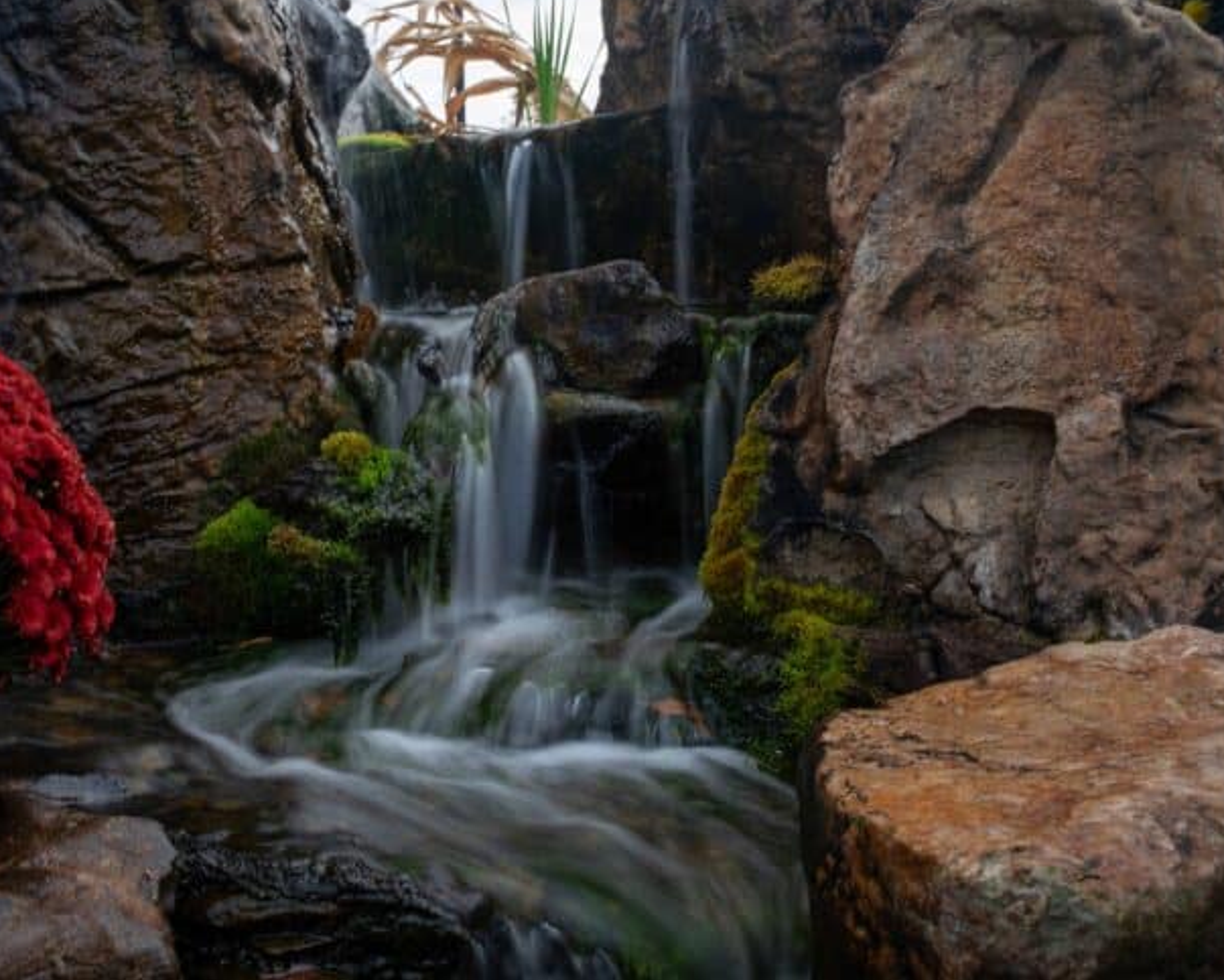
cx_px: 498
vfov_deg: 37.4
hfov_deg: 45.6
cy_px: 486
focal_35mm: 40
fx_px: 1450
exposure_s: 1/2.5
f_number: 13
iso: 50
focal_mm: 35
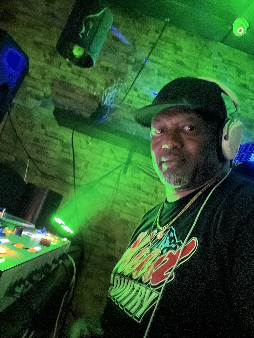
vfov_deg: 60.0
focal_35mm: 30
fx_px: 294
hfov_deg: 46.8
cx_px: 127
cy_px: 169
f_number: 2.2
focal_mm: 2.71
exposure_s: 1/15
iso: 4000
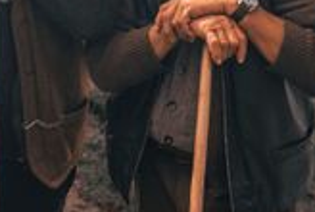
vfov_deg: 11.3
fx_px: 1052
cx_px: 50
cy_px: -42
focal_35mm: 120
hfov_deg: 16.9
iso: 500
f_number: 2.8
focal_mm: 28
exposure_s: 1/320
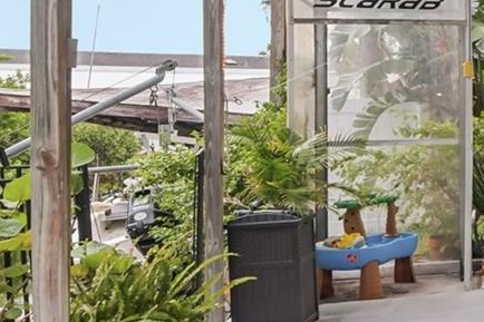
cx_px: 695
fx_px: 793
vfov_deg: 22.9
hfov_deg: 26.3
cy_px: 114
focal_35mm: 59
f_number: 8
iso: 400
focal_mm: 16
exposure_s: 1/50
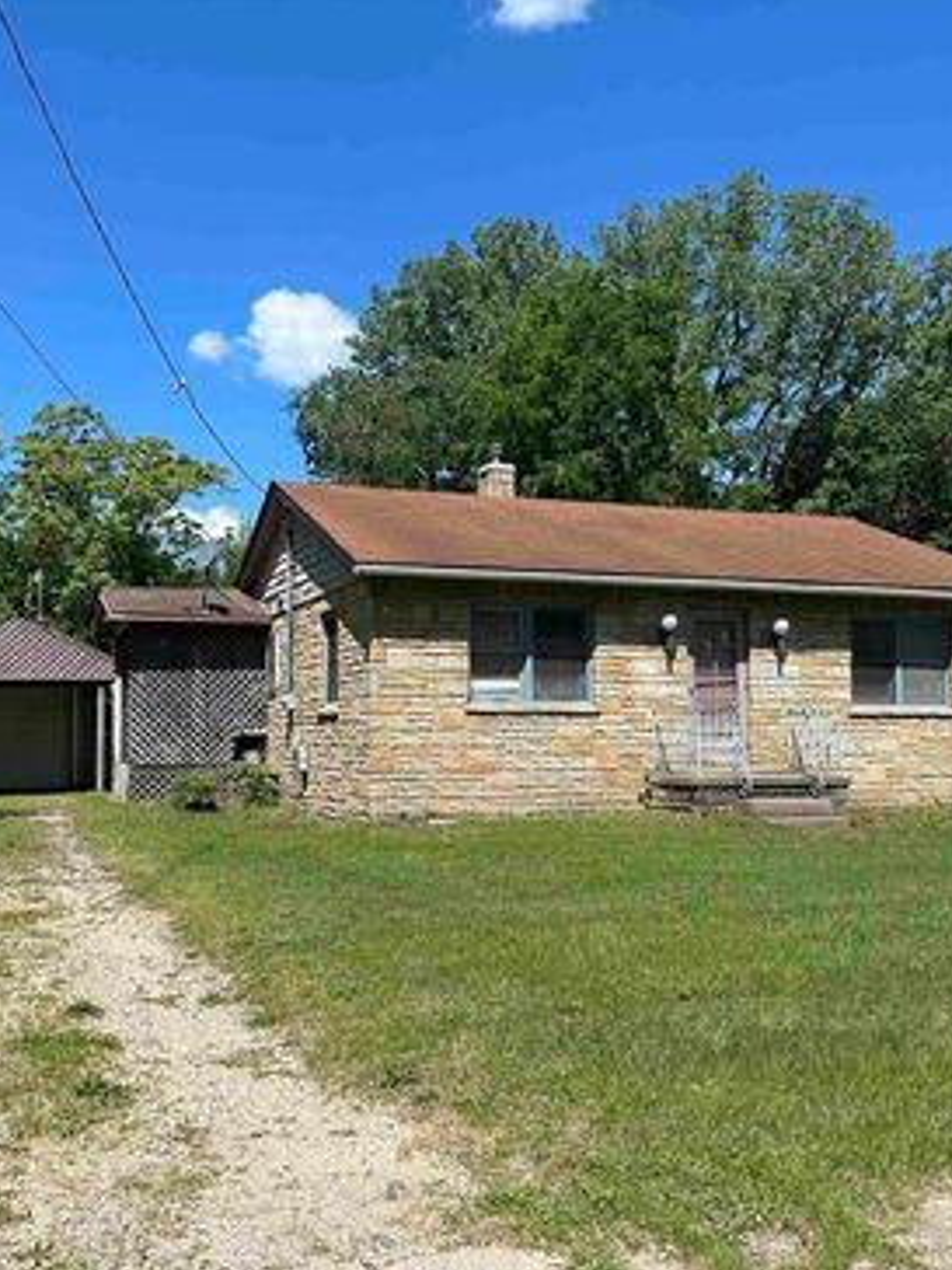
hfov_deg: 42.9
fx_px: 1210
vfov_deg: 55.4
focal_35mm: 33
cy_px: 644
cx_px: 418
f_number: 1.78
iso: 80
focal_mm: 6.86
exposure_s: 1/3861
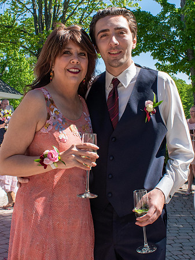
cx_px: 106
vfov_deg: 39.4
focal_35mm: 48
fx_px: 362
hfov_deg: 30.2
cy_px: 100
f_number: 9
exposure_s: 1/400
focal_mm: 18
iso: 200
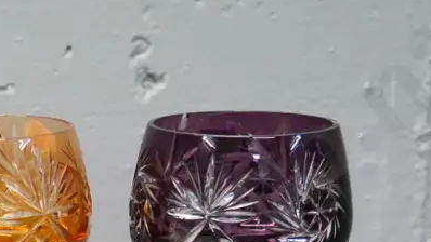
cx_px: 21
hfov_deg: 18.7
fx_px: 1280
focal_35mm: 112
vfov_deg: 10.4
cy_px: 378
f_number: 4.6
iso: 3200
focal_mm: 20
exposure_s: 1/125
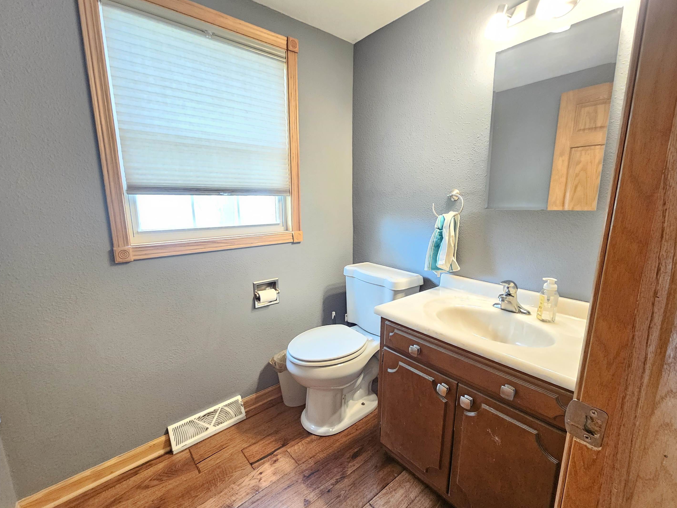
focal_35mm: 14
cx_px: 339
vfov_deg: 85.7
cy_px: 257
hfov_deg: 102.1
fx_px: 274
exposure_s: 1/24
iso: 1000
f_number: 2.2
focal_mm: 2.2
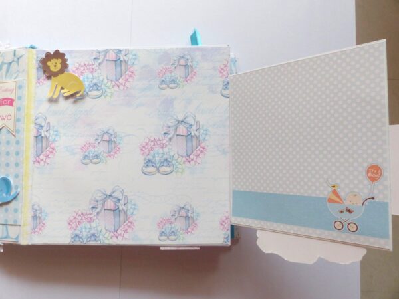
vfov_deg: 54.9
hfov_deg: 69.4
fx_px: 288
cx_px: 200
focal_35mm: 25
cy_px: 150
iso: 200
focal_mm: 4.5
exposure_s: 1/60
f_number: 5
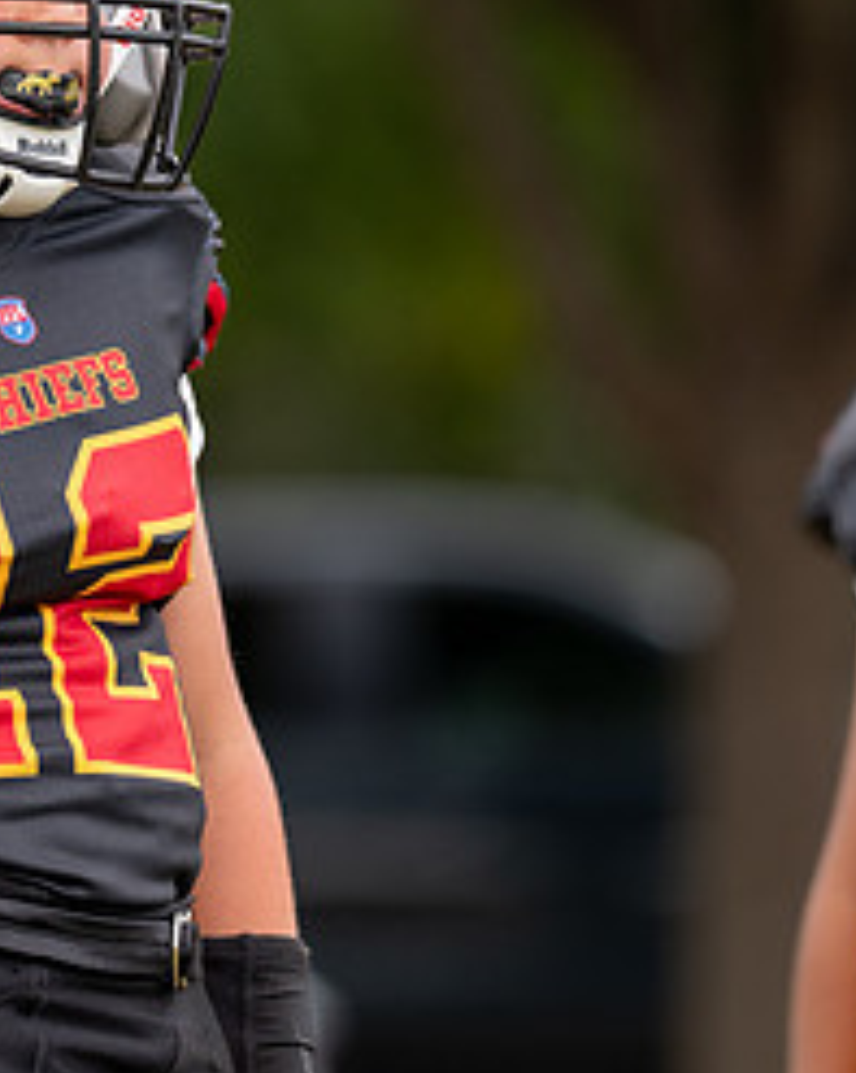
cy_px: 352
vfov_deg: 4.1
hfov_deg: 3.3
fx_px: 15038
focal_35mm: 474
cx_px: 91
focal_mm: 200
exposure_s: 1/1000
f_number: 2.8
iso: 100
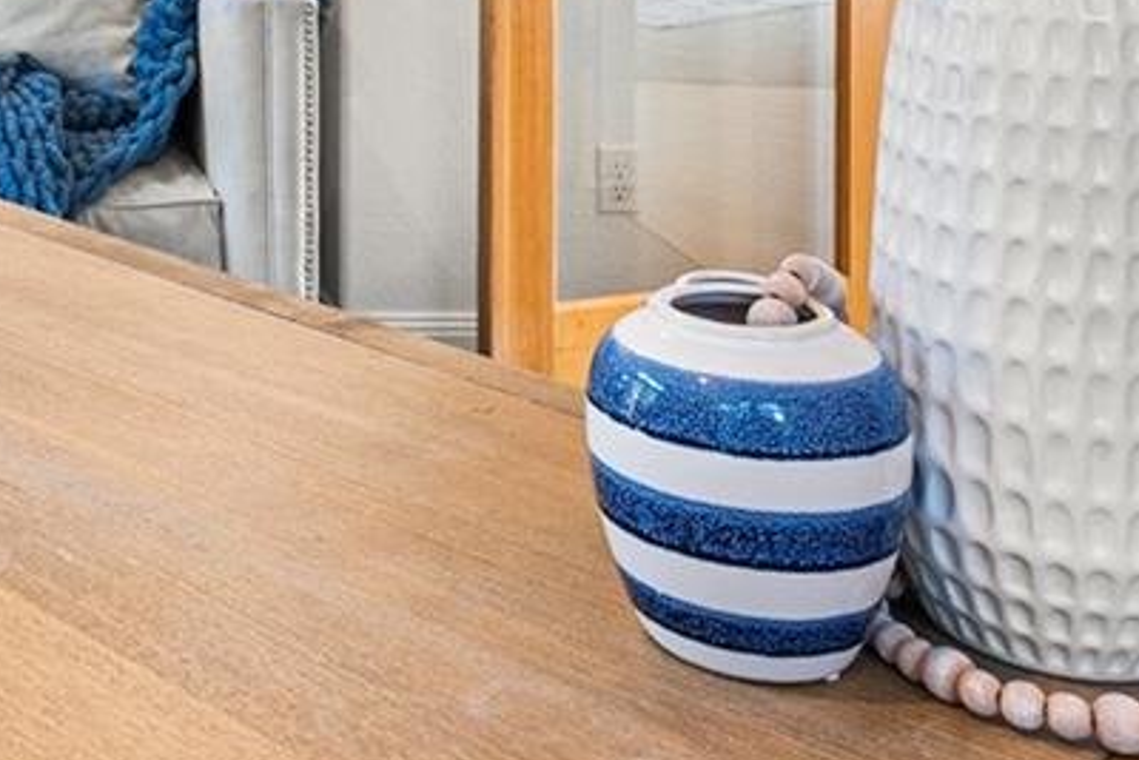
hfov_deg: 28.7
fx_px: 2026
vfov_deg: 19.2
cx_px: -91
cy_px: -296
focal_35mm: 64
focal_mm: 16
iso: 200
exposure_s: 1/1.25
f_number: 8
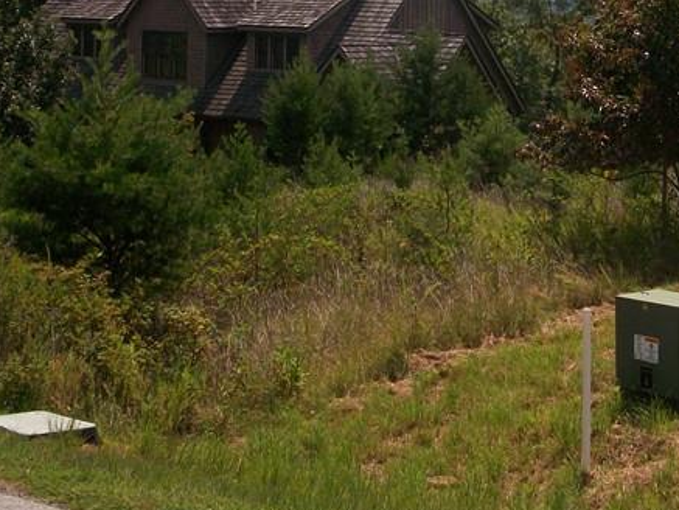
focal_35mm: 82
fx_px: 1609
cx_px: 466
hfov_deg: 23.7
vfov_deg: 17.6
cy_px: 23
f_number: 5.6
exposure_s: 1/500
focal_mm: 6.3
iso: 80
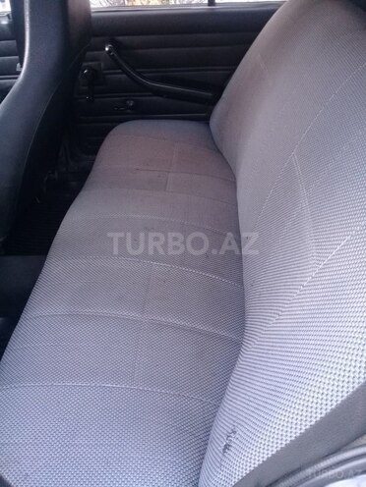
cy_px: 244
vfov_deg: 58.4
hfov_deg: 45.4
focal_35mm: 31
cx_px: 183
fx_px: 437
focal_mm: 3.3
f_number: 2.2
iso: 100
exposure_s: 1/33
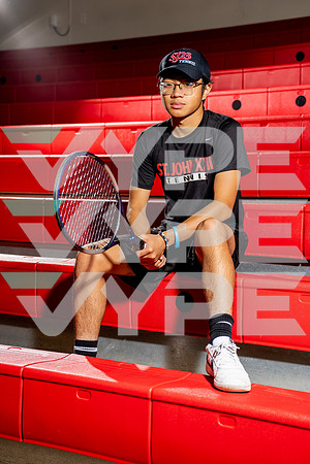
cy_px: 232
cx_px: 155
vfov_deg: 34.5
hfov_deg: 23.4
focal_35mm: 58
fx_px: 749
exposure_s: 1/250
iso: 80
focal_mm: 58
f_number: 4
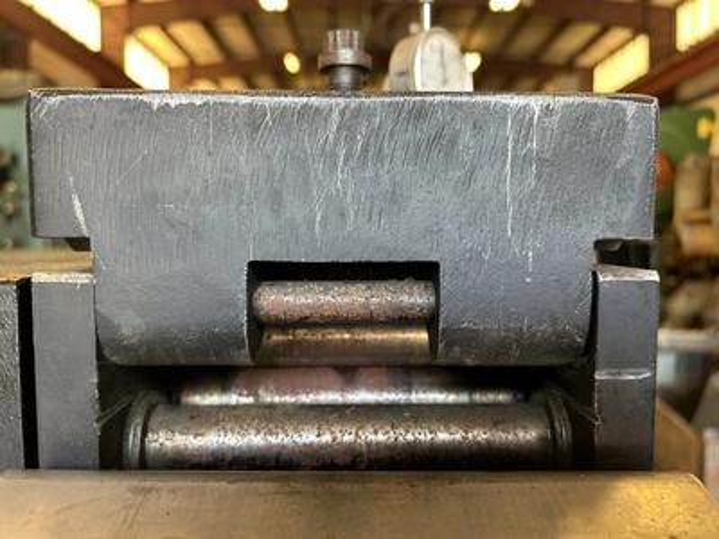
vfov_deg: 53.1
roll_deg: +0.5
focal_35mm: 26
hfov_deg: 67.3
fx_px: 540
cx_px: 360
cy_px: 270
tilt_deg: -3.7
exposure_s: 1/87
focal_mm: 5.7
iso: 125
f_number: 1.5
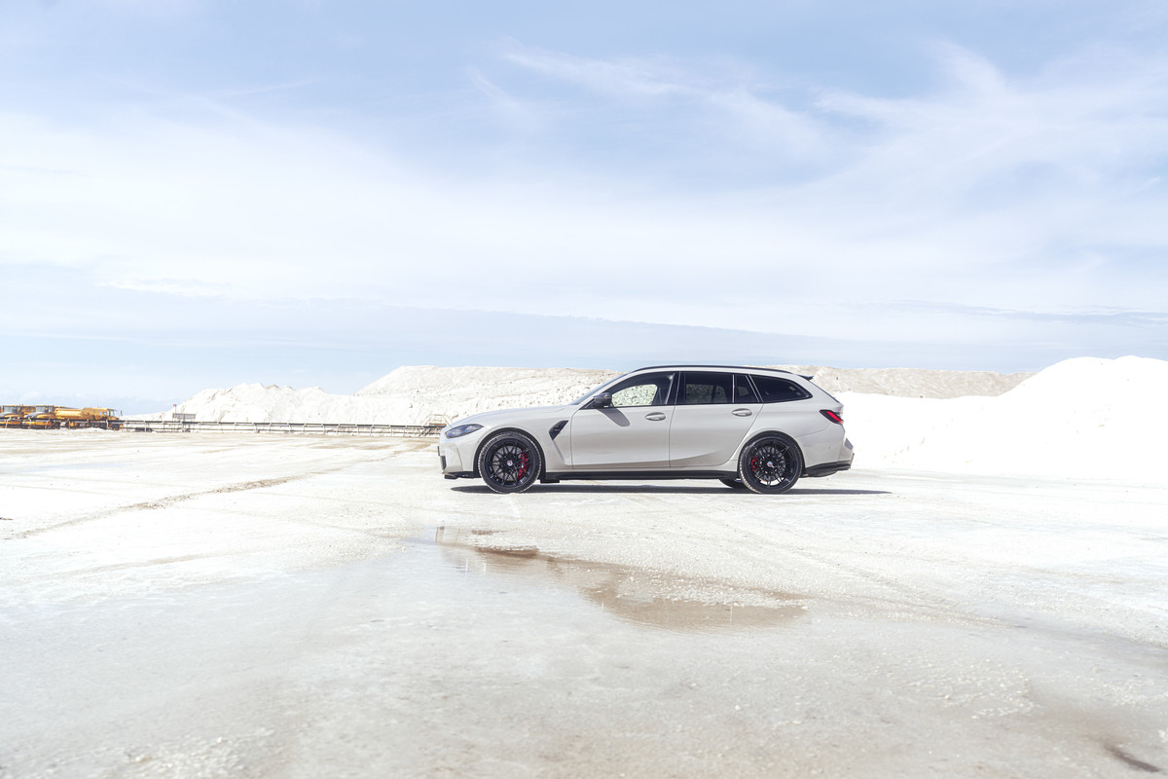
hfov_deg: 63.7
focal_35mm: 29
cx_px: 584
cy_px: 390
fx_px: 941
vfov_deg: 45.0
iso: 100
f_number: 3.2
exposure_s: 1/1000
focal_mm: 29
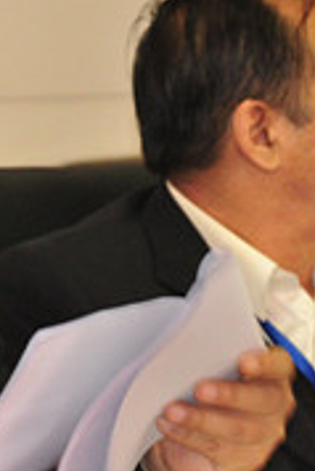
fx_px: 3851
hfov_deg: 4.7
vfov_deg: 7.0
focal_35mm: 294
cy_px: 300
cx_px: -71
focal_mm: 70
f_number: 5.3
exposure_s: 1/60
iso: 2000
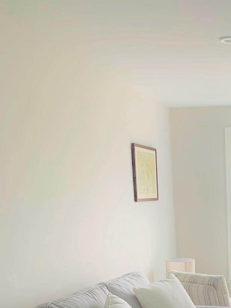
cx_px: 248
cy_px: 321
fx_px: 507
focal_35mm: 57
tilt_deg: -13.8
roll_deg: +0.6
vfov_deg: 30.9
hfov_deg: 24.1
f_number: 1.8
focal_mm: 4.25
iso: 32
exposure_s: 1/121
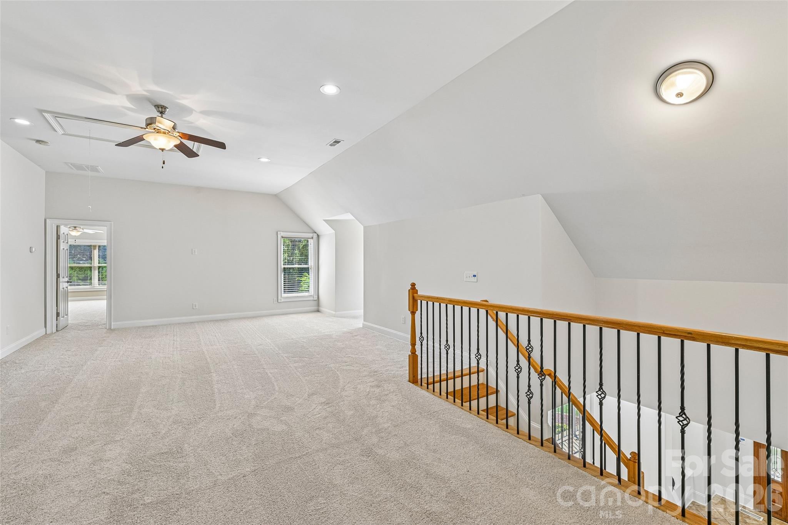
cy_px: 262
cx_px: 394
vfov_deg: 75.5
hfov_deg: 98.5
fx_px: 339
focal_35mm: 16
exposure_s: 1/15
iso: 220
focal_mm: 15.5
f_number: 8
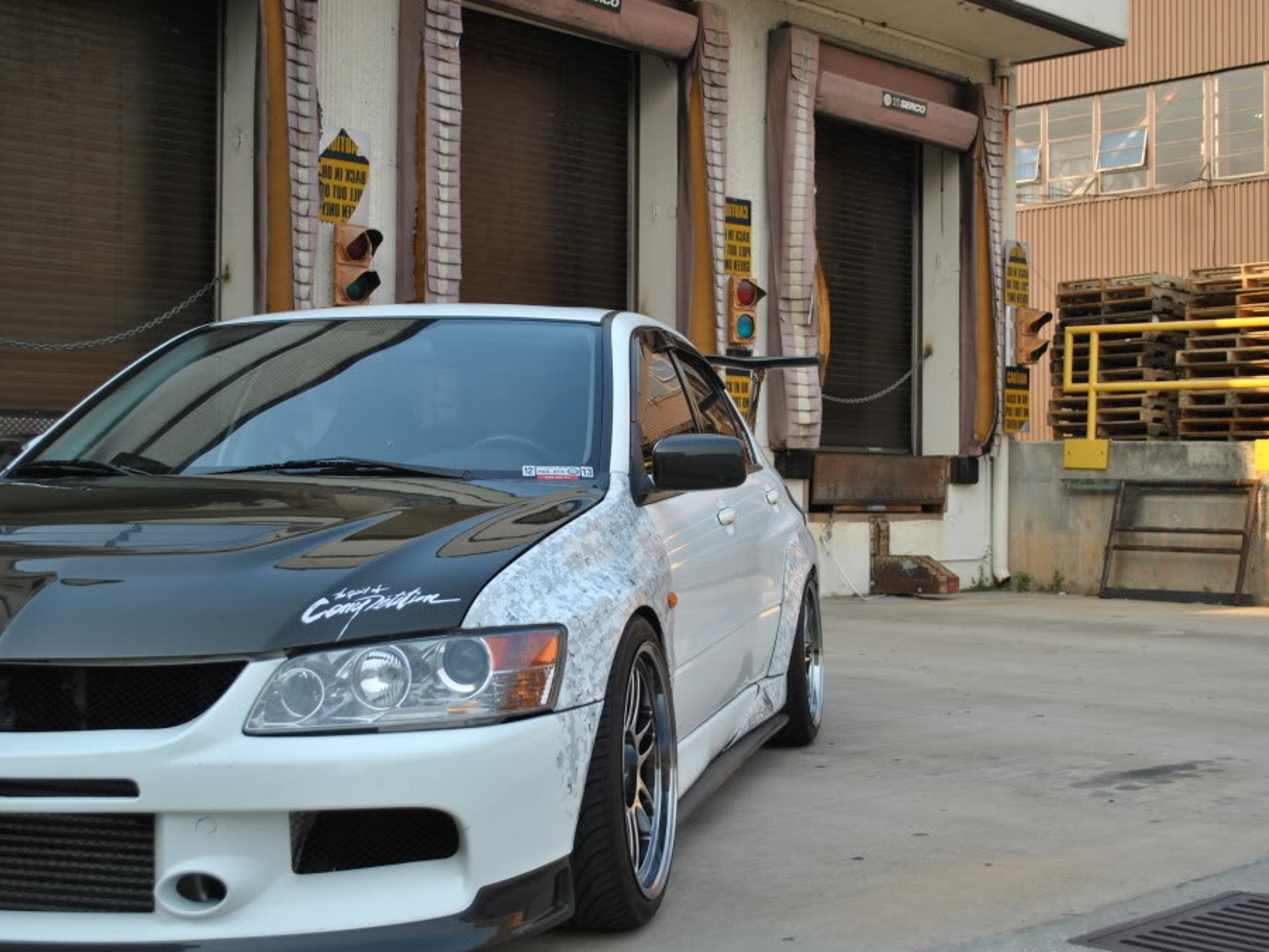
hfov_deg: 40.0
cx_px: 665
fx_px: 1743
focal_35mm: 48
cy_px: 474
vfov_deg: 30.5
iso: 200
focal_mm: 29
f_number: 4.5
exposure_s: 1/500
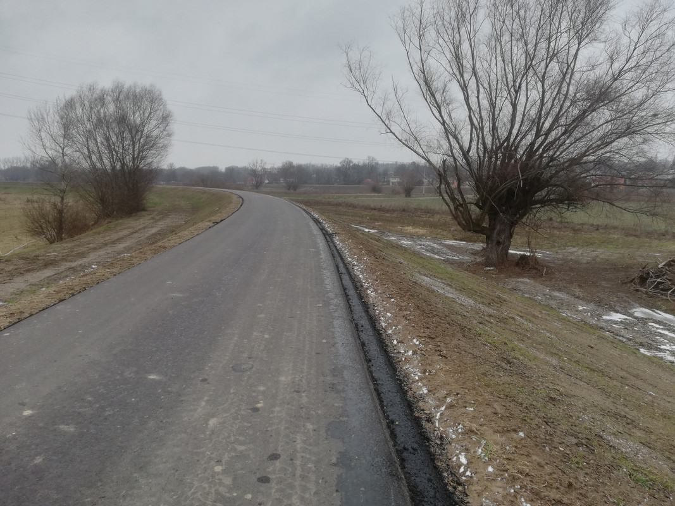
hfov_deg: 67.3
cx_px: 338
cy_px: 253
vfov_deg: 53.1
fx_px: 507
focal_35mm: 26
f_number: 2.2
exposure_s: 1/100
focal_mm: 3.81
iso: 64
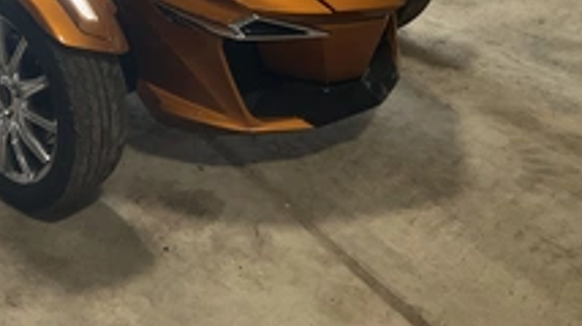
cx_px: 141
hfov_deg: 34.7
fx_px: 910
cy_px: -79
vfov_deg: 19.1
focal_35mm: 59
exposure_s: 1/100
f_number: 1.8
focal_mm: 3
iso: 64
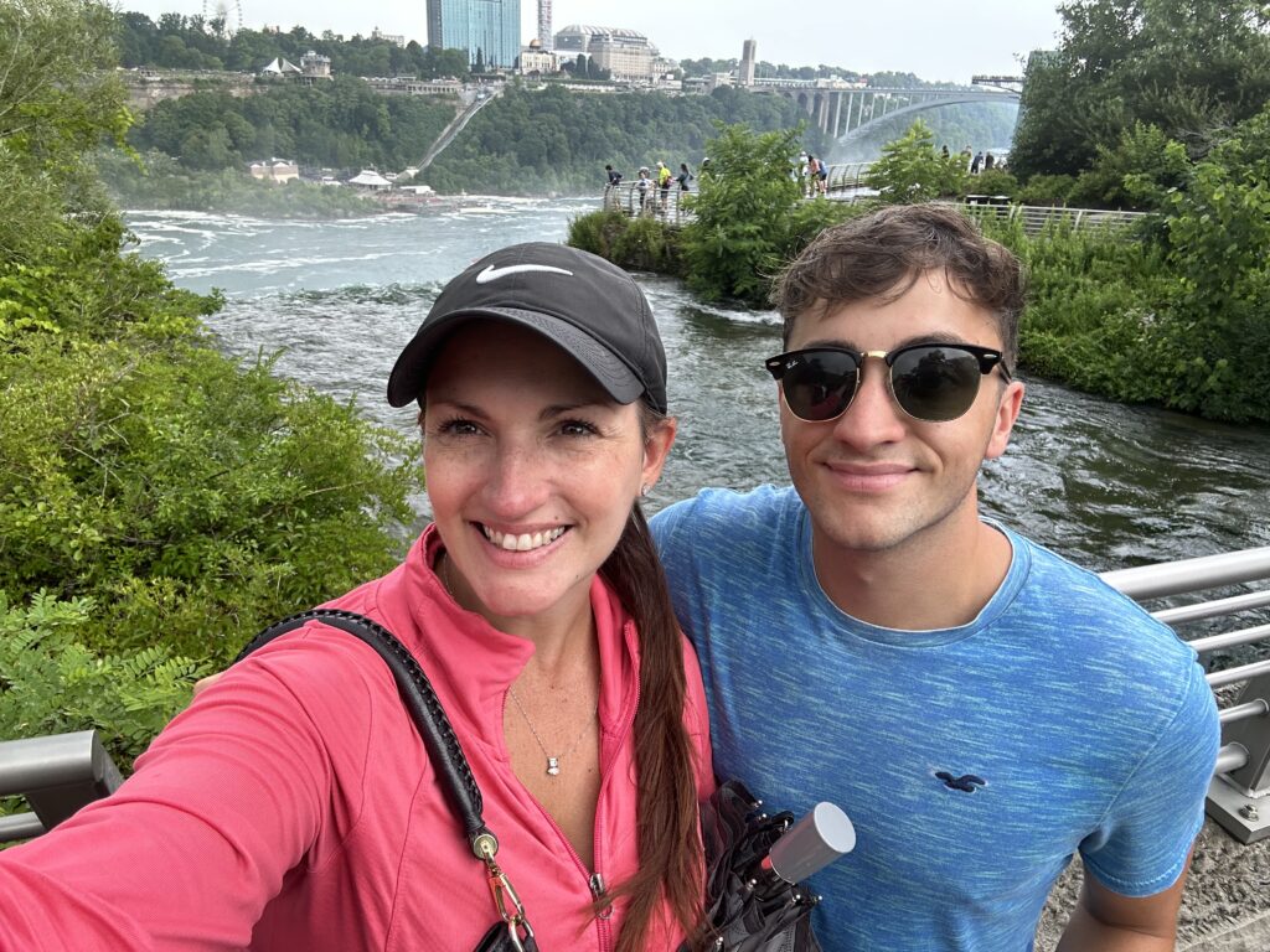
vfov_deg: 58.9
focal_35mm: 23
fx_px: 844
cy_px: 476
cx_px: 635
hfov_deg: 73.9
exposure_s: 1/192
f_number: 1.9
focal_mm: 2.69
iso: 25
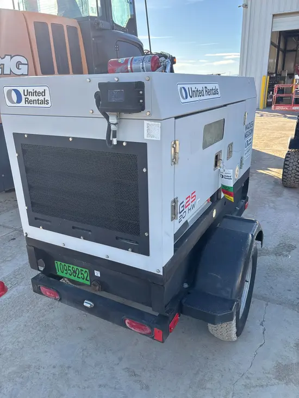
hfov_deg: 53.1
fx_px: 299
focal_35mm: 26
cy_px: 199
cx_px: 150
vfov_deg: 67.3
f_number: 1.6
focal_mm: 5.96
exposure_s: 1/673
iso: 50
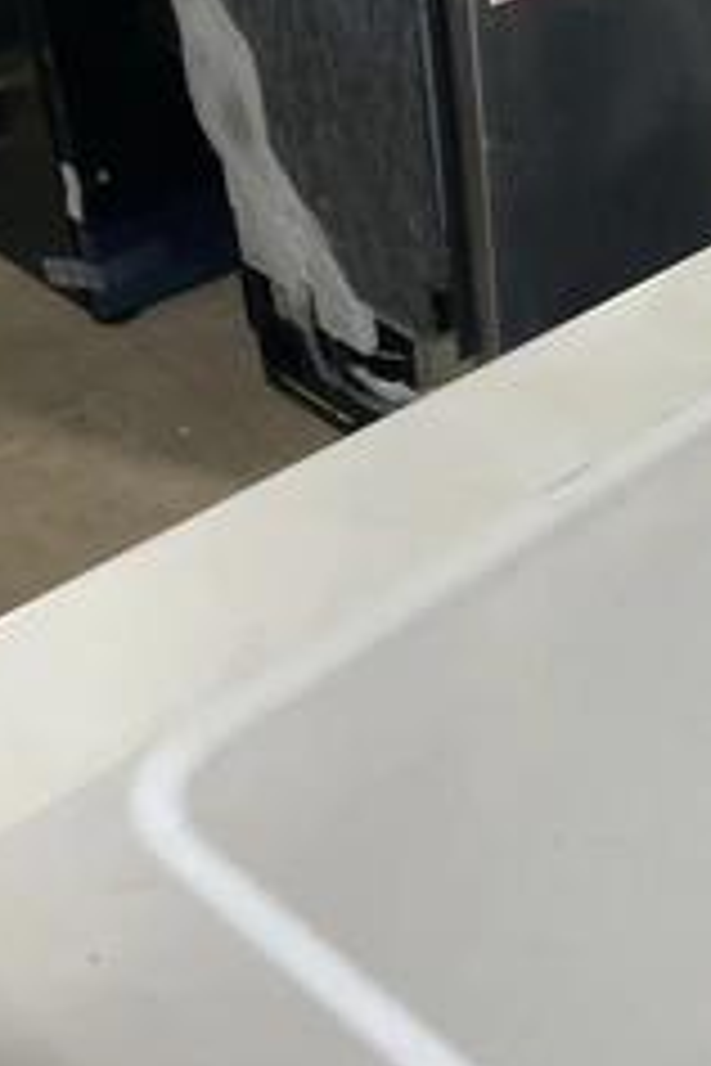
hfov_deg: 25.0
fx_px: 1511
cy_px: 490
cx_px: 734
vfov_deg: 38.9
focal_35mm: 51
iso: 64
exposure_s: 1/60
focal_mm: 3
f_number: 1.8
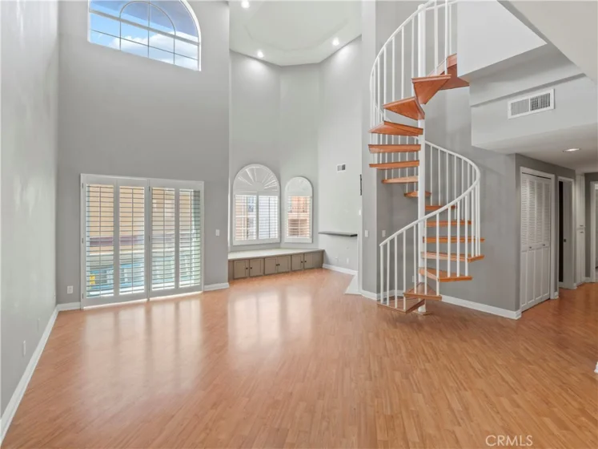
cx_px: 299
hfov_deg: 94.5
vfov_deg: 78.1
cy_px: 224
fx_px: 276
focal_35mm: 16
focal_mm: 8
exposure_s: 1/2
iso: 200
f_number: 8
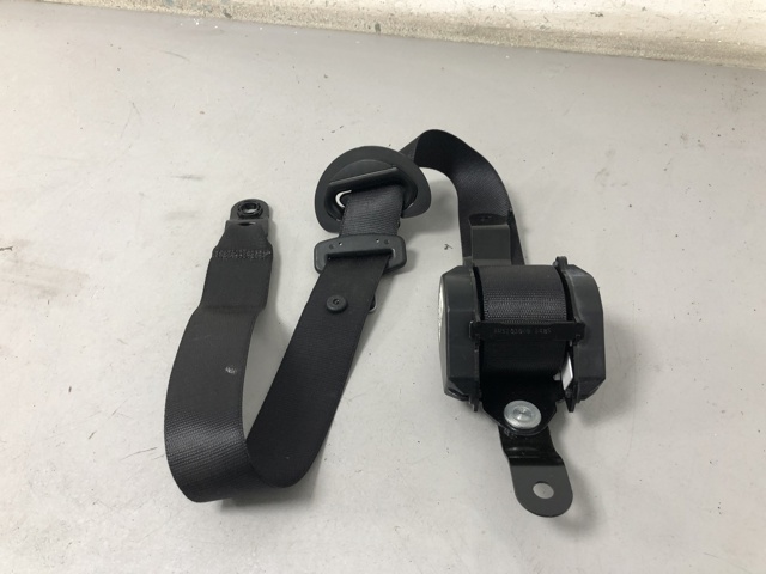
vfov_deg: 49.7
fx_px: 620
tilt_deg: -45.5
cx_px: 383
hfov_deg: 63.4
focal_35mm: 28
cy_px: 287
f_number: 1.8
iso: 32
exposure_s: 1/20
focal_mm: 4
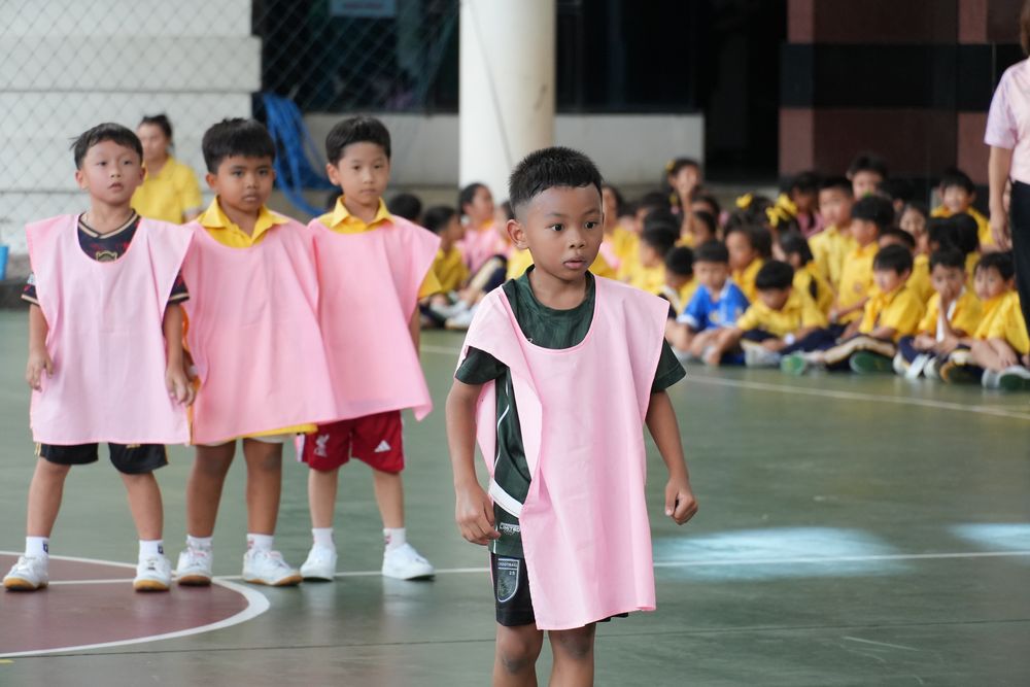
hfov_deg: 10.2
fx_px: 5794
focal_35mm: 202
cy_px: 344
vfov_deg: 6.8
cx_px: 515
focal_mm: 135
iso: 1600
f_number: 5.6
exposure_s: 1/500
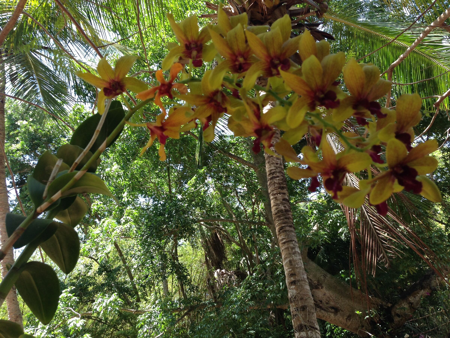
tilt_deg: +25.9
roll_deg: +18.1
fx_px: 429
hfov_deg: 55.4
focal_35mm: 33
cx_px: 225
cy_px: 169
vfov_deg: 42.9
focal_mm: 4.12
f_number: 2.4
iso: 50
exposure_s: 1/175
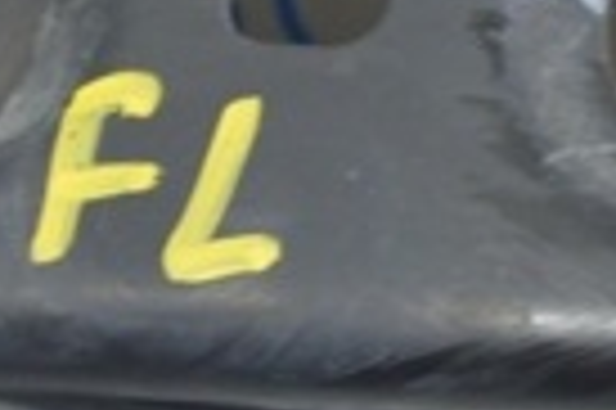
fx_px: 3350
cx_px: 549
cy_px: 142
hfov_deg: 10.5
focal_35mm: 196
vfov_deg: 7.0
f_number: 5.6
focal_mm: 28
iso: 400
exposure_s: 1/15
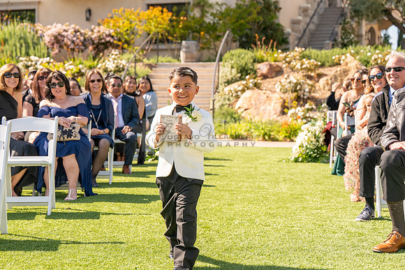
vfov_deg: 19.5
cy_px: 135
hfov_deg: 28.8
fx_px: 788
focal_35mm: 70
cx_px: 202
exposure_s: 1/1600
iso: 200
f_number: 4.5
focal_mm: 70
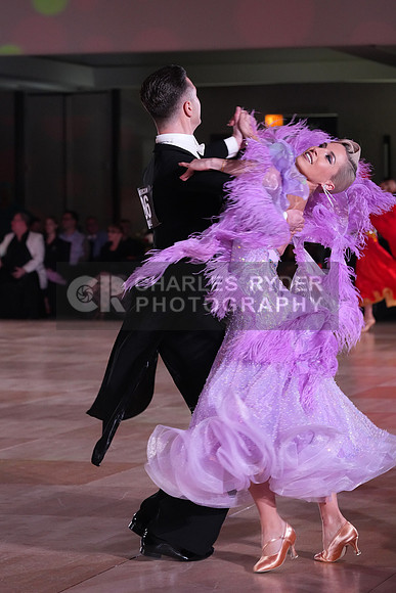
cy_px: 296
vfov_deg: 16.3
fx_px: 2078
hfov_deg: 10.9
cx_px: 198
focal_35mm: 126
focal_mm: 126
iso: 5000
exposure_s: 1/250
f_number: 6.3
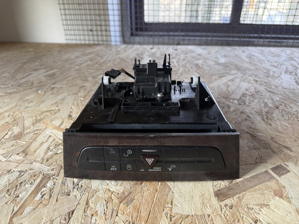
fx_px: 207
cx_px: 150
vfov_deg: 56.8
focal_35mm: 24
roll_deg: -0.3
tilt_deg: -27.6
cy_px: 112
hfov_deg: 71.6
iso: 160
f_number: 1.78
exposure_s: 1/121
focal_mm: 6.76
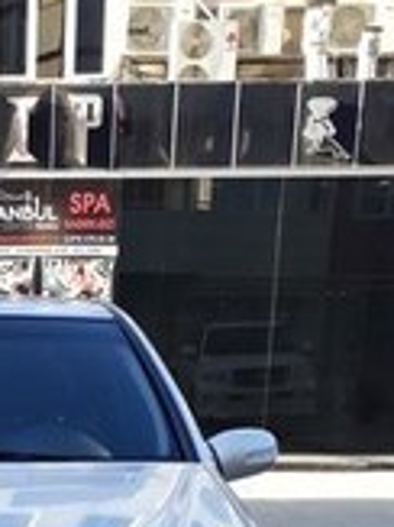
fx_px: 1246
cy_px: 702
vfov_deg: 21.4
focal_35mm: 82
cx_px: -87
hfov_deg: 17.1
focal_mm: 3.6
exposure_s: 1/152
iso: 40
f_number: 1.9
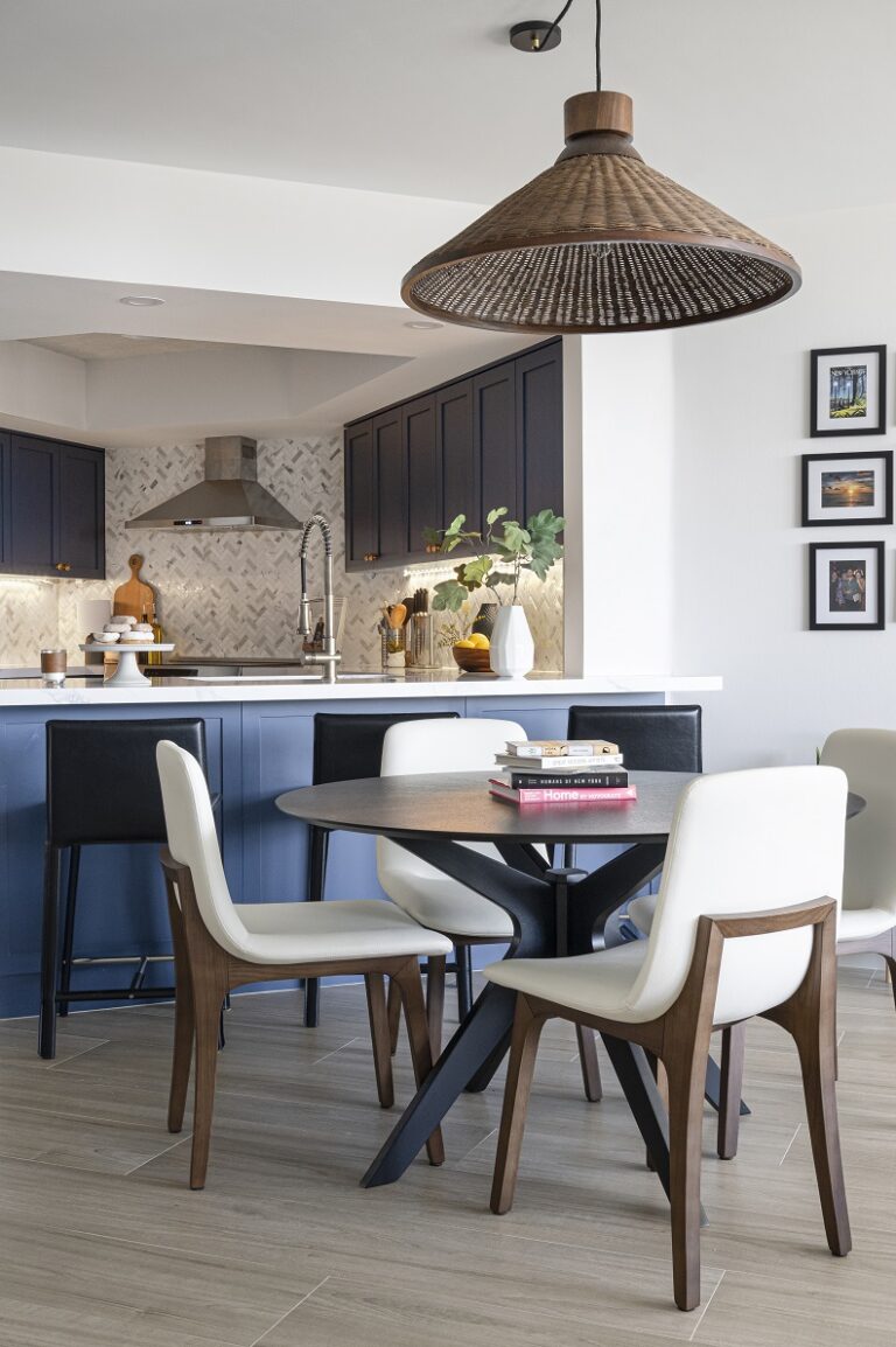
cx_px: 448
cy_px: 674
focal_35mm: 36
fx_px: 1346
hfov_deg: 36.8
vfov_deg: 53.2
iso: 320
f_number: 10
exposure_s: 1/5
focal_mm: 24.5
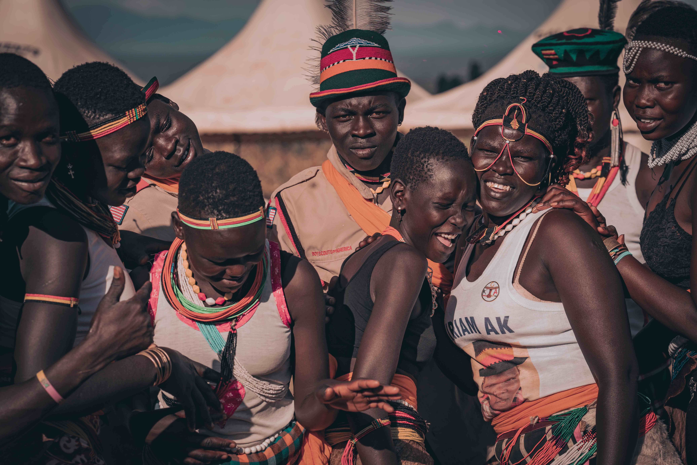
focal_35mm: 135
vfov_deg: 10.2
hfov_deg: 15.2
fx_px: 2614
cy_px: 232
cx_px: 348
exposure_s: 1/640
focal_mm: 135
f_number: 7.1
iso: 200
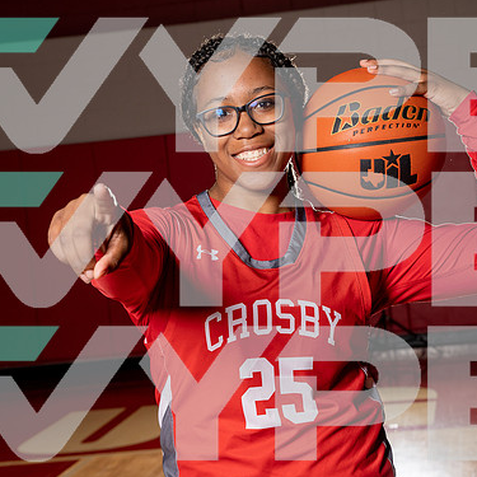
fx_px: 1434
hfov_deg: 18.9
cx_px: 254
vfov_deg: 18.9
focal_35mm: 92
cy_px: 240
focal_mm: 70
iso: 400
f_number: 9
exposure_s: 1/250
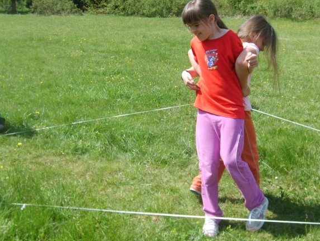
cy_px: 124
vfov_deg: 29.7
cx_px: 152
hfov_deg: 38.9
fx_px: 453
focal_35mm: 49
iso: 50
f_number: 2.8
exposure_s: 1/750
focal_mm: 5.8
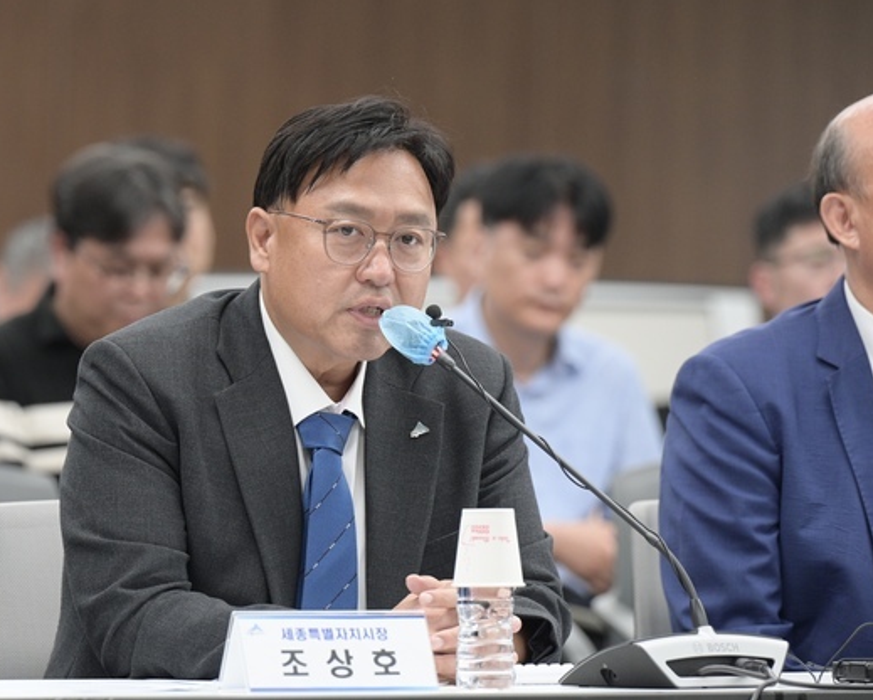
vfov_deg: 6.8
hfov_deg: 8.5
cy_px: 349
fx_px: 5870
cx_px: 362
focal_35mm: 227
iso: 1250
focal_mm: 200
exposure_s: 1/200
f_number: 4
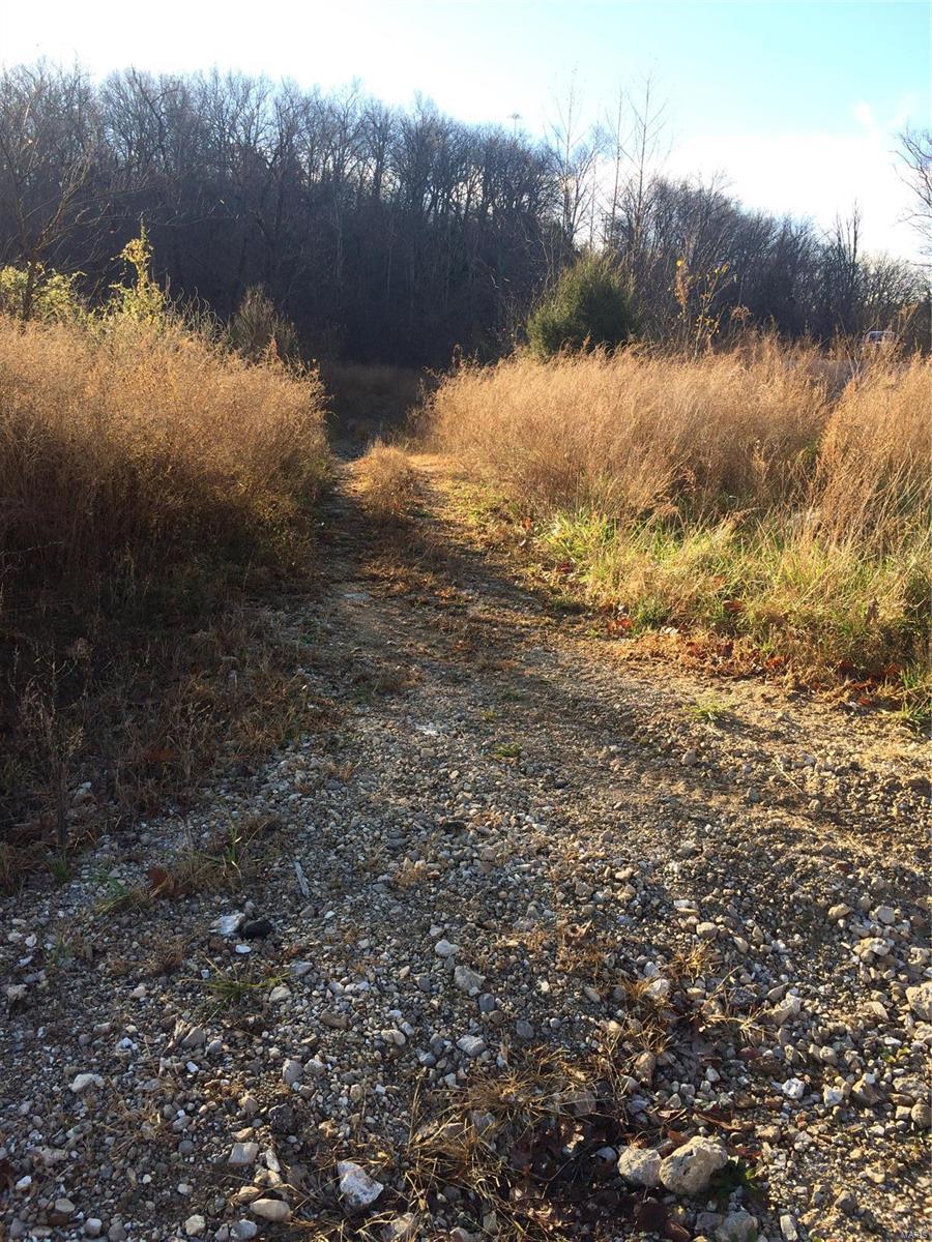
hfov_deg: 48.2
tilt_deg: -13.3
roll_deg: -1.1
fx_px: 1041
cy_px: 621
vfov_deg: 61.7
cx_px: 466
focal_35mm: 29
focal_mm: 4.15
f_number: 2.2
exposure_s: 1/513
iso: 32
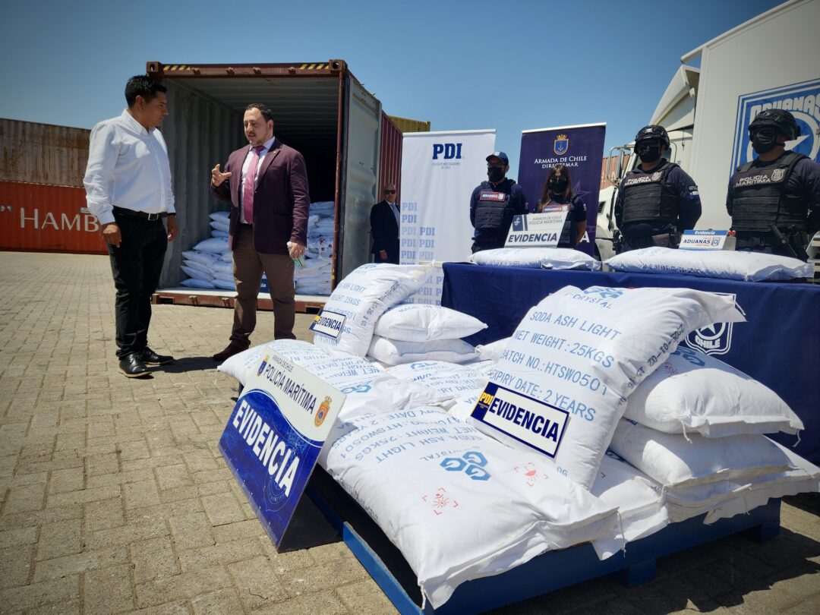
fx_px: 545
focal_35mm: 23
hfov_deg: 73.9
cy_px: 308
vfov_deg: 58.9
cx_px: 410
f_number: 1.8
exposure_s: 1/3502
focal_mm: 5.4
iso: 20
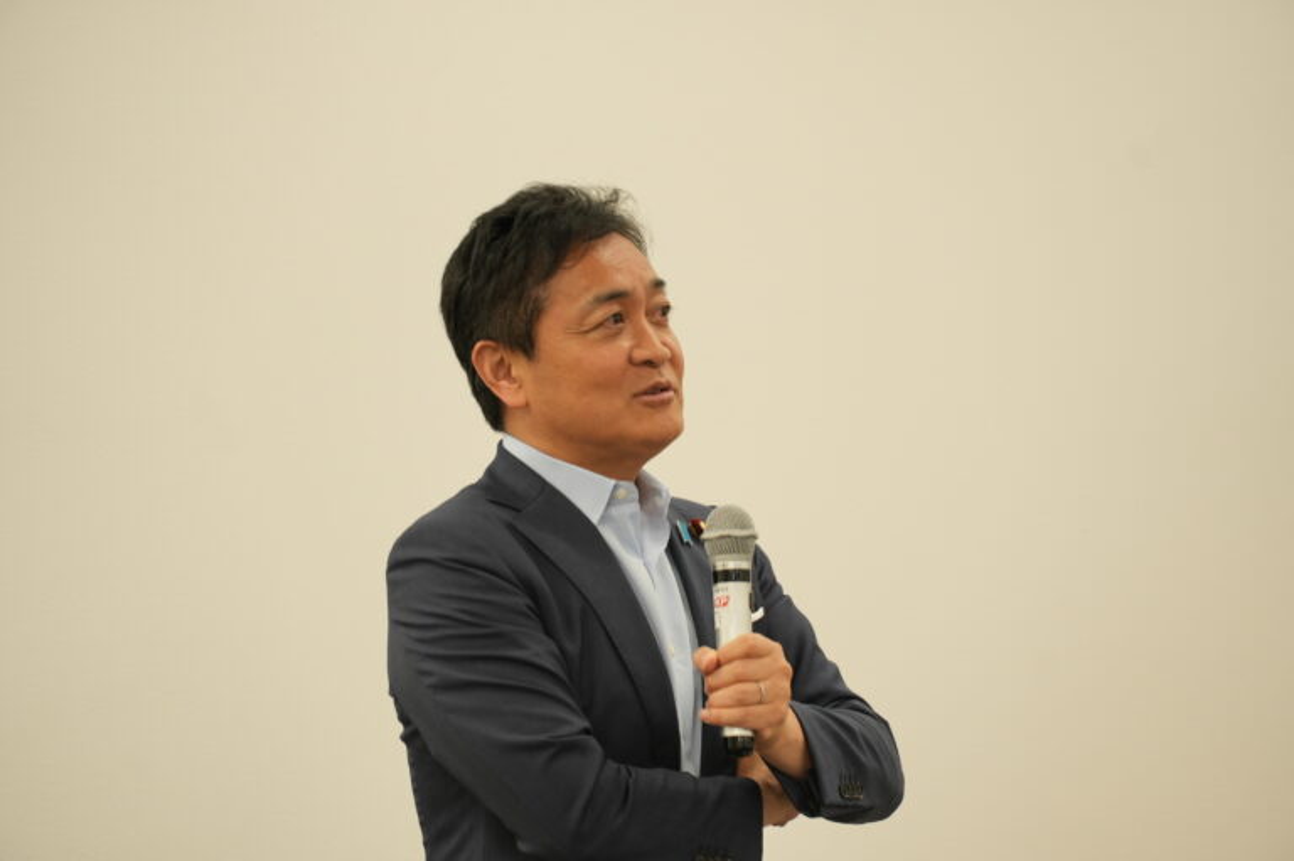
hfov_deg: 10.2
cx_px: 647
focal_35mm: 202
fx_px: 7274
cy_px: 430
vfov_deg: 6.8
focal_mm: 135
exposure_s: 1/20
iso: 250
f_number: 5.6
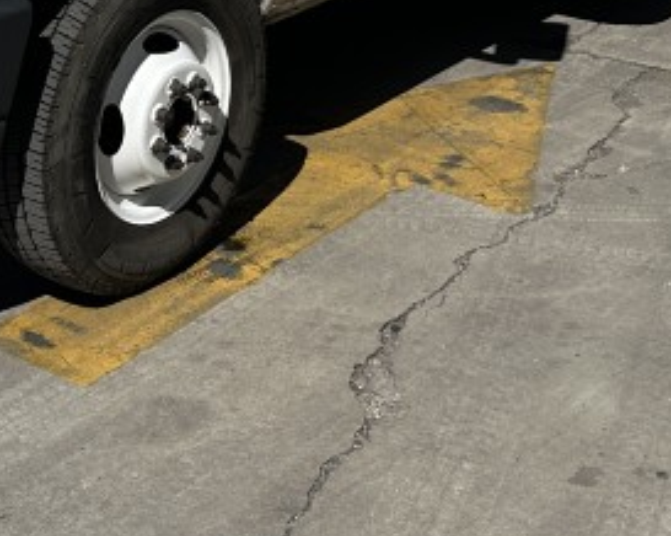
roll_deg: -0.2
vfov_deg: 15.9
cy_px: -293
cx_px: 256
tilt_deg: -7.1
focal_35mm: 88
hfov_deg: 21.7
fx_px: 1746
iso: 80
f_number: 1.78
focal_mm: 6.86
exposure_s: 1/9709
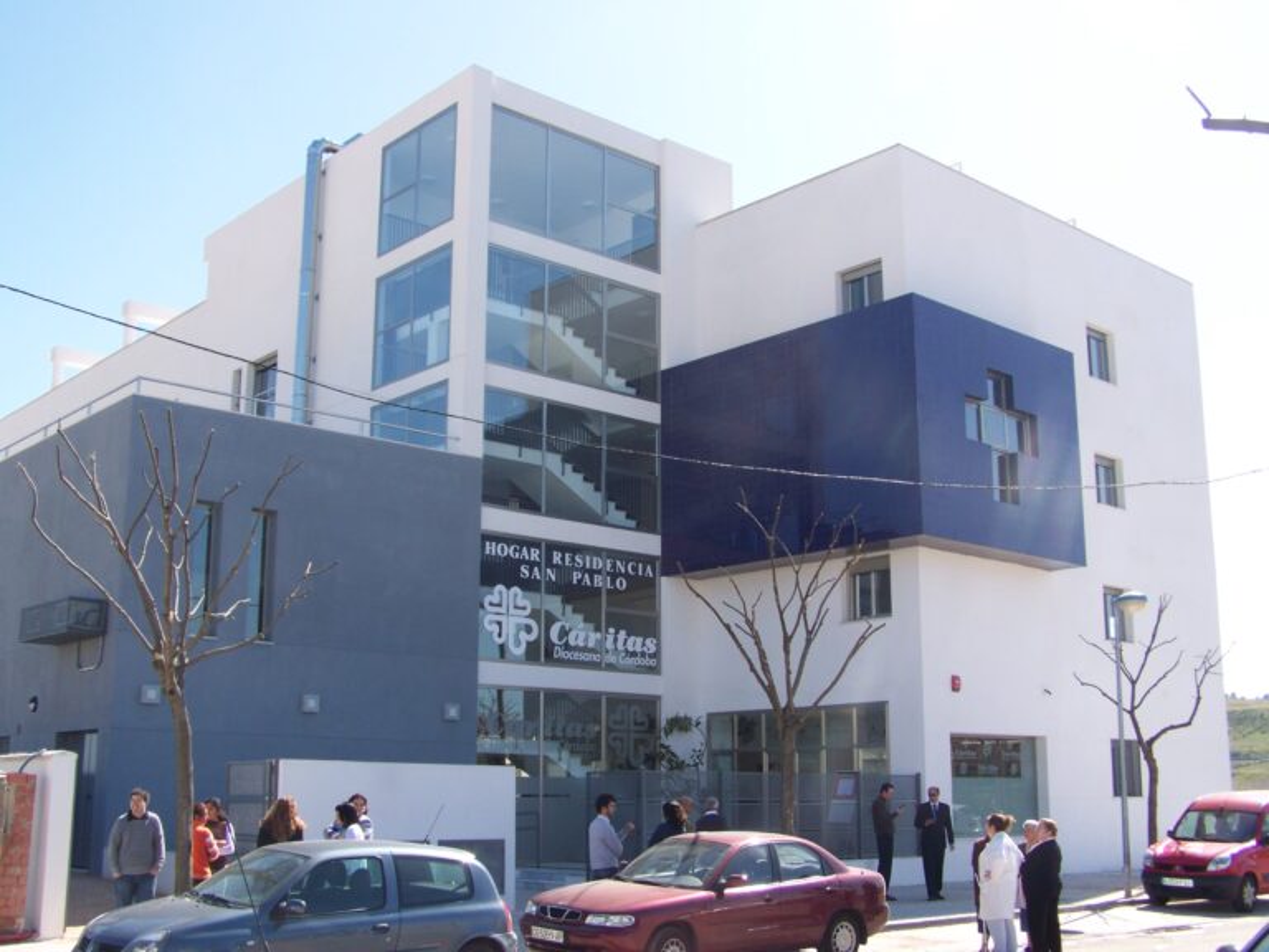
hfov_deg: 49.0
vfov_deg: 37.7
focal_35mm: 38
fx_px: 1393
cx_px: 634
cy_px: 476
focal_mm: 6.3
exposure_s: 1/320
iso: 64
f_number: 4
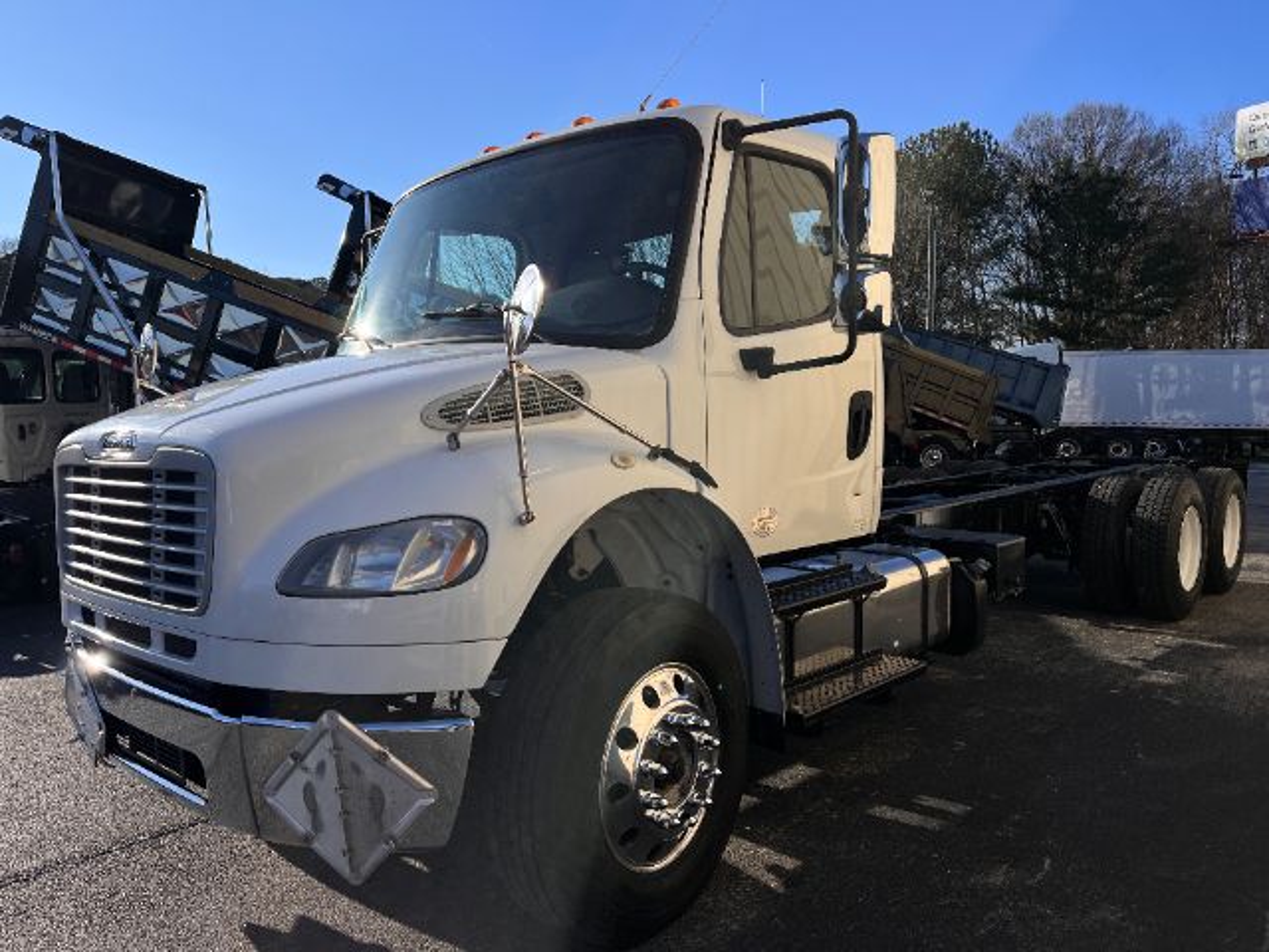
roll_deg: +0.3
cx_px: 634
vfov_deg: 53.1
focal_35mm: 26
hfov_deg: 67.3
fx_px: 953
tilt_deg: -5.7
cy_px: 476
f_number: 1.6
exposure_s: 1/4310
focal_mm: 5.1
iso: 50
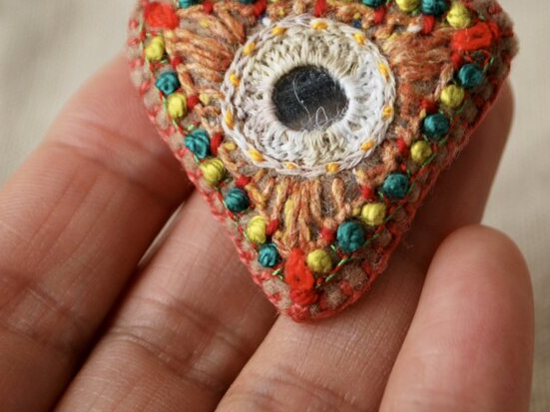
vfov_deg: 13.1
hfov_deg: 17.4
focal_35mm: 113
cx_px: 293
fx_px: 1792
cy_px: 159
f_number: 5.3
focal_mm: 45
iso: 200
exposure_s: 1/60
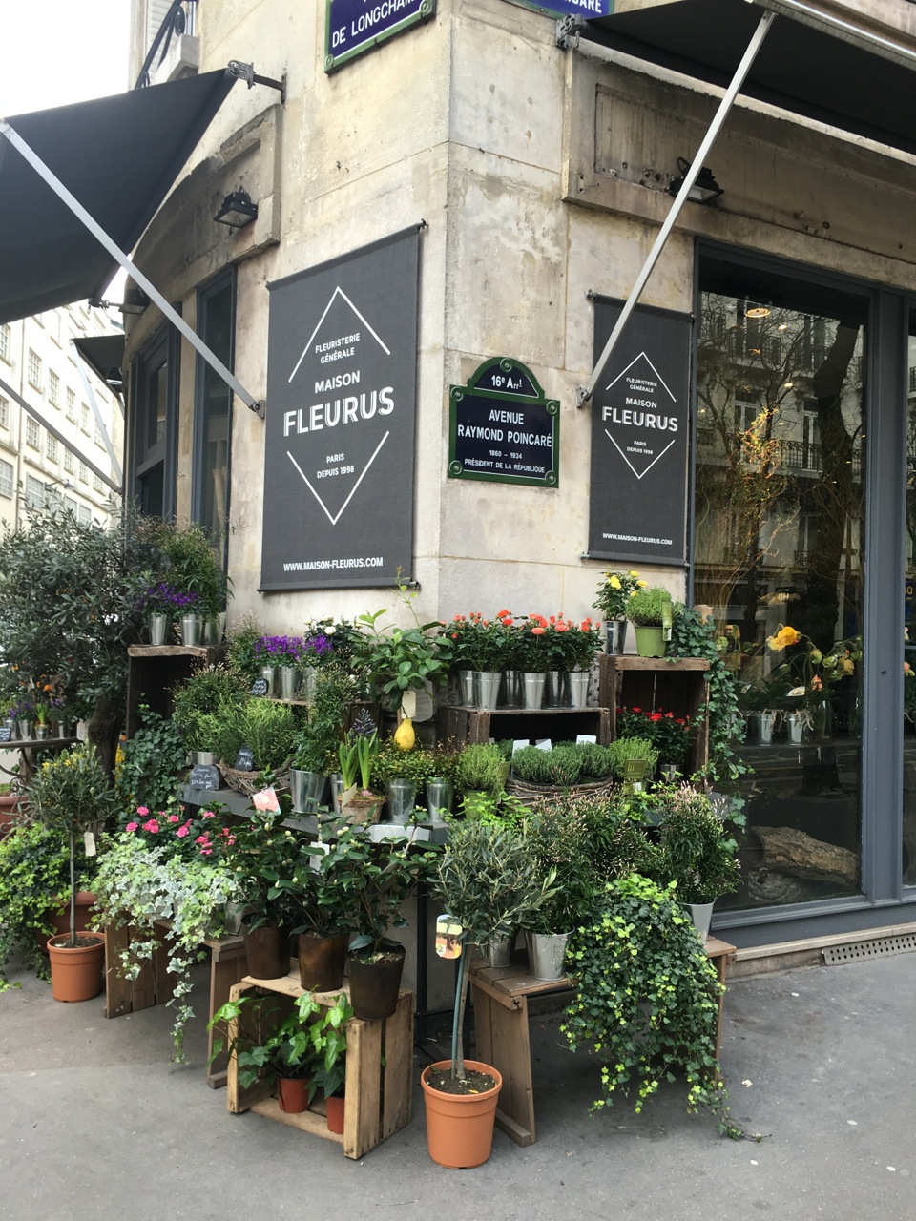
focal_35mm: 29
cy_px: 610
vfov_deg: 61.7
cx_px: 458
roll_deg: -1.6
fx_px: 1023
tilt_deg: +1.9
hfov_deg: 48.2
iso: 25
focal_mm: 4.15
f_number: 2.2
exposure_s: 1/50
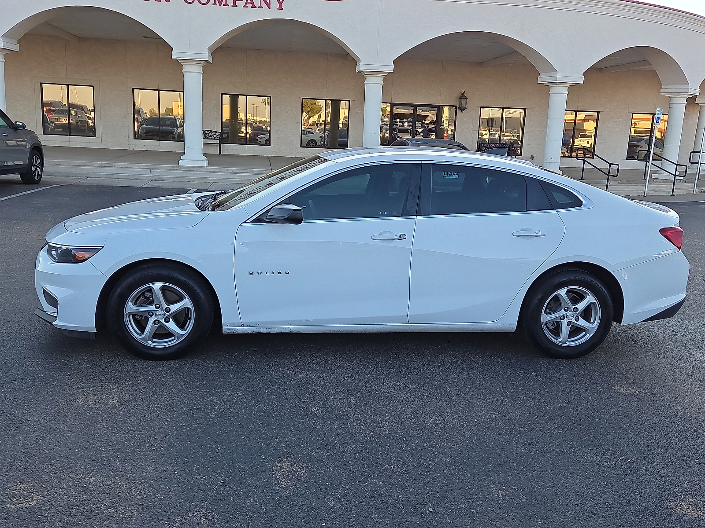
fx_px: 652
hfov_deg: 56.8
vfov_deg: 44.2
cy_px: 264
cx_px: 352
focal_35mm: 32
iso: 25
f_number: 1.8
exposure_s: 1/244
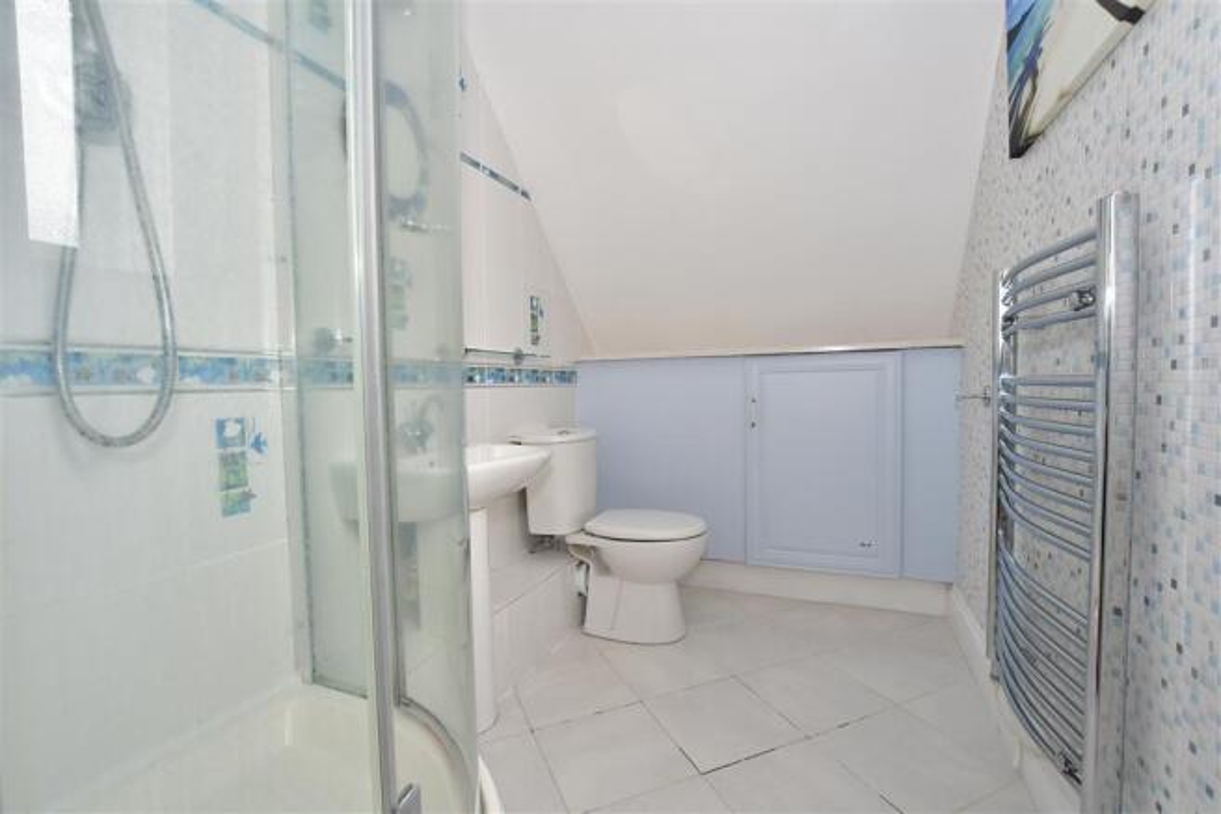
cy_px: 407
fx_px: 509
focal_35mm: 15
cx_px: 610
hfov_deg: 100.4
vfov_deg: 77.3
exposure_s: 1/60
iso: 800
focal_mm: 10
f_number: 7.1
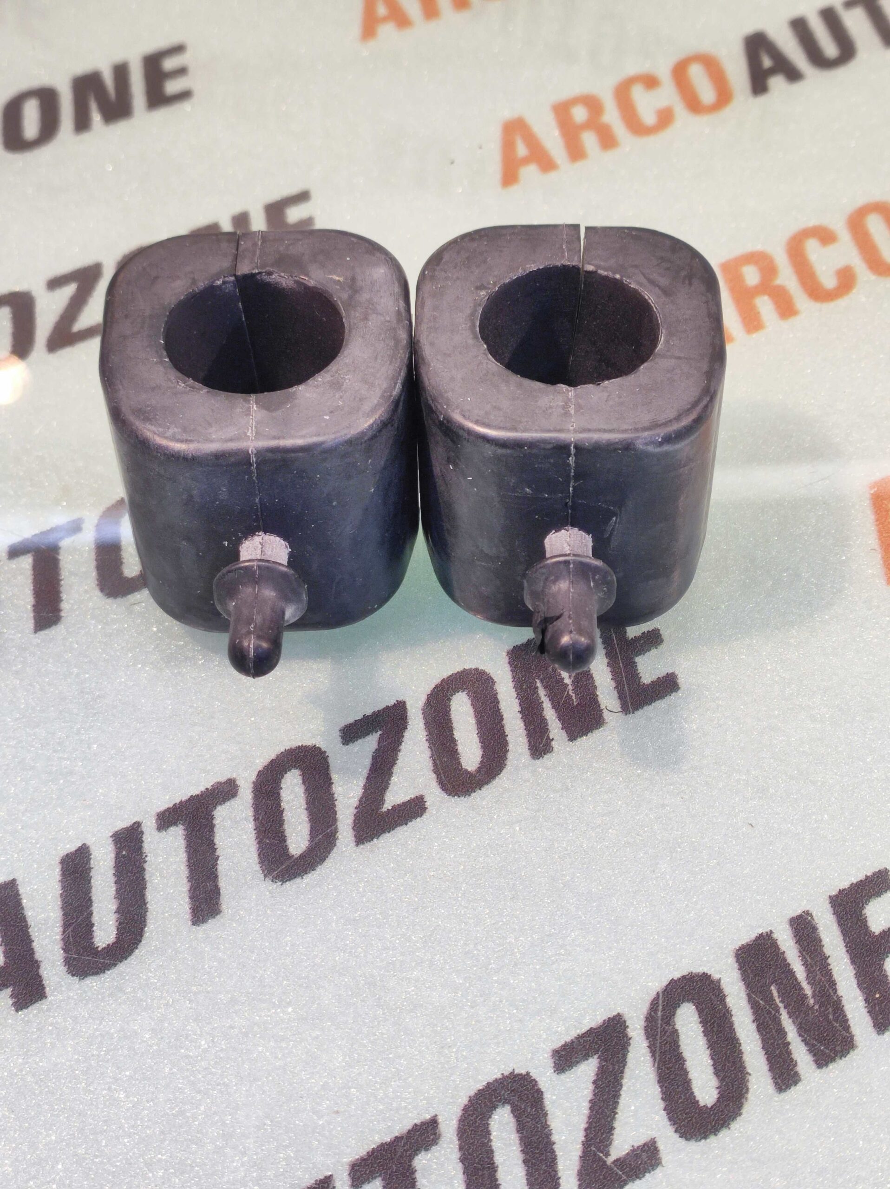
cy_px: 594
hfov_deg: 74.7
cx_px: 445
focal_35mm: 17
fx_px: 584
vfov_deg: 91.1
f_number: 1.79
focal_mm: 4.74
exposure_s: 1/33
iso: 217
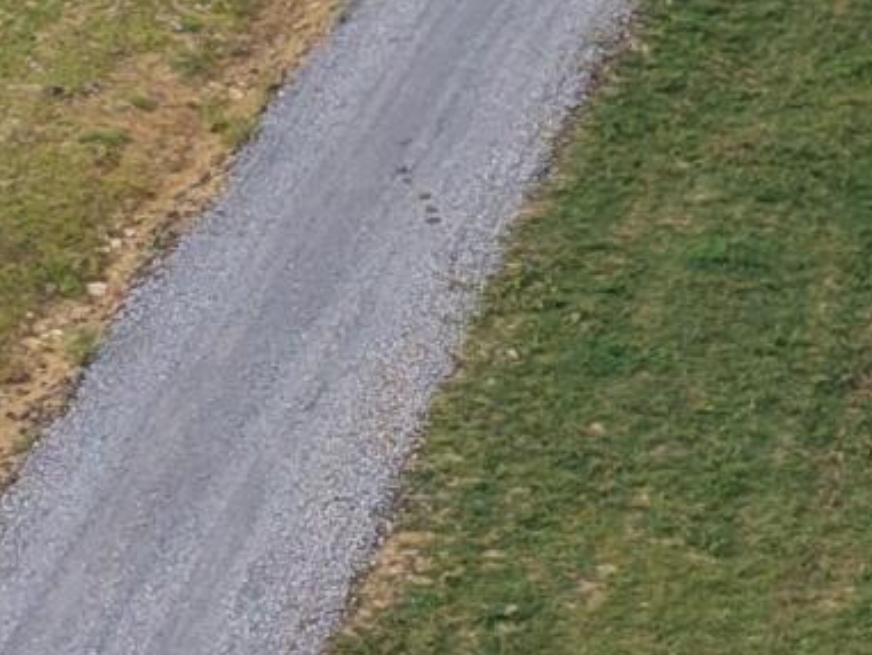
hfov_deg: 9.8
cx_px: 1703
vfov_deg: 7.4
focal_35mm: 189
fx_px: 4763
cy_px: -873
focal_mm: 8.67
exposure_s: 1/6000
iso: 400
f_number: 1.8
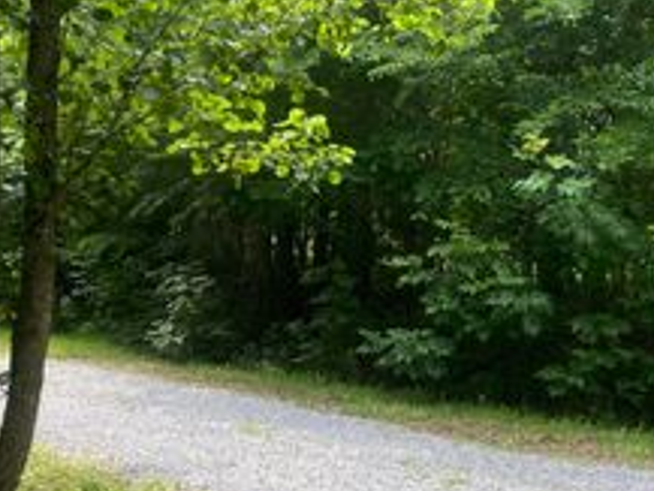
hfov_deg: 32.0
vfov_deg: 24.3
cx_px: 241
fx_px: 1134
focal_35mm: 60
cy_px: 333
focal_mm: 4.25
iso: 32
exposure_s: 1/186
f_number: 1.8
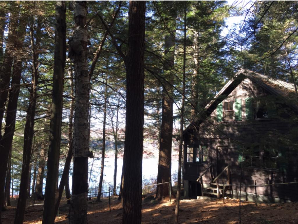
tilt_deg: +7.6
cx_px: 149
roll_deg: -1.1
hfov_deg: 61.6
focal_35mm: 29
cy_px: 112
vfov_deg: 48.3
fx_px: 250
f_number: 2.2
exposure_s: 1/120
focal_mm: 4.15
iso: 40
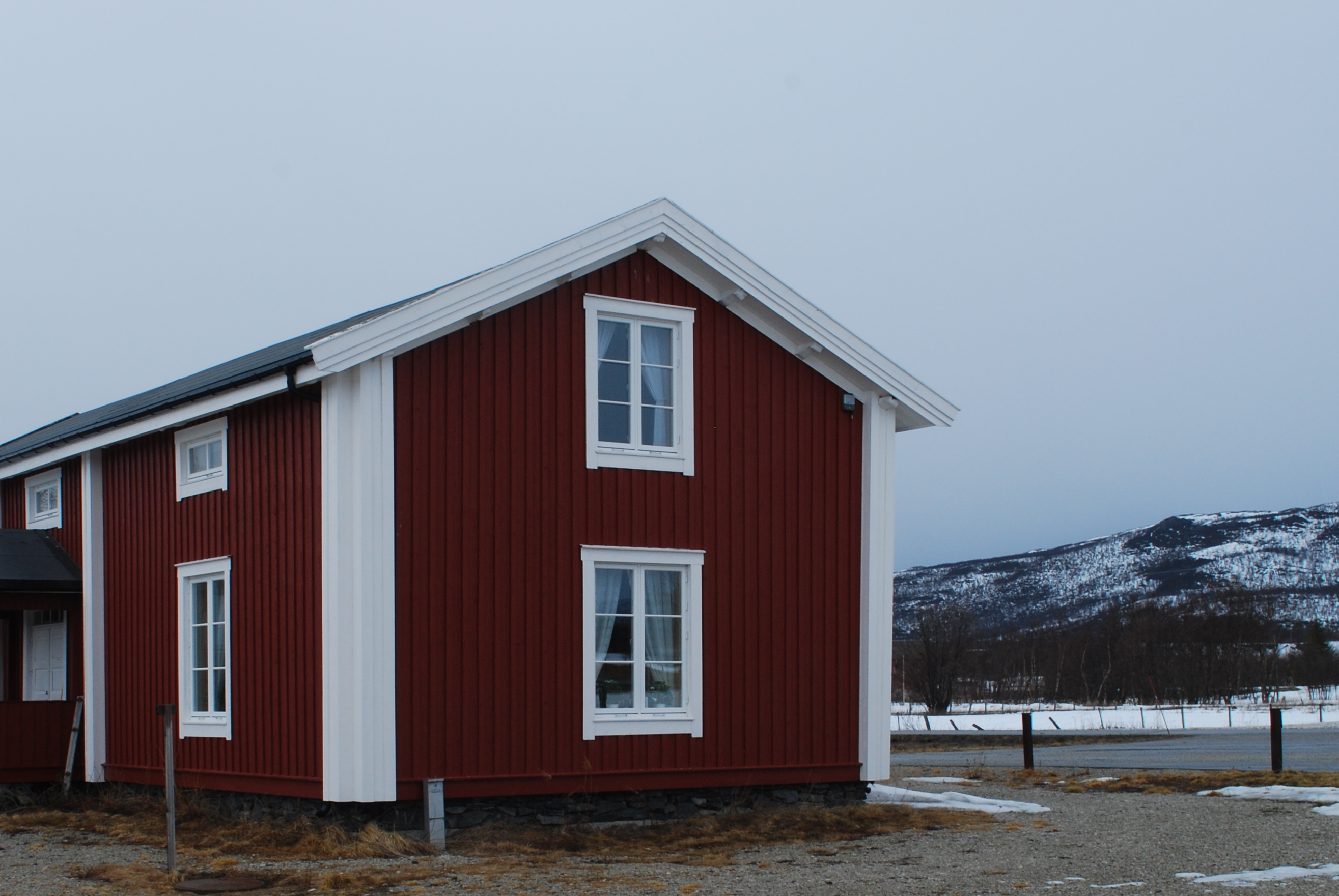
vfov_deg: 25.5
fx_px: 1974
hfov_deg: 37.4
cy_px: 595
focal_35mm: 53
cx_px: 570
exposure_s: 1/80
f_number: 14
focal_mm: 24
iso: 200
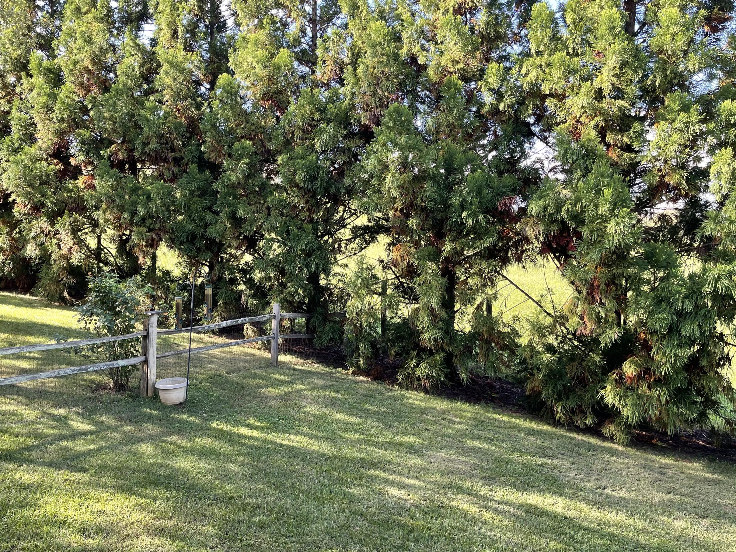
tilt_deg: -3.6
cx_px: 285
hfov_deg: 57.8
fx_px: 659
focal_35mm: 31
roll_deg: -0.4
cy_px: 279
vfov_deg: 45.5
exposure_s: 1/190
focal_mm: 5.1
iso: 32
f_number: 1.6
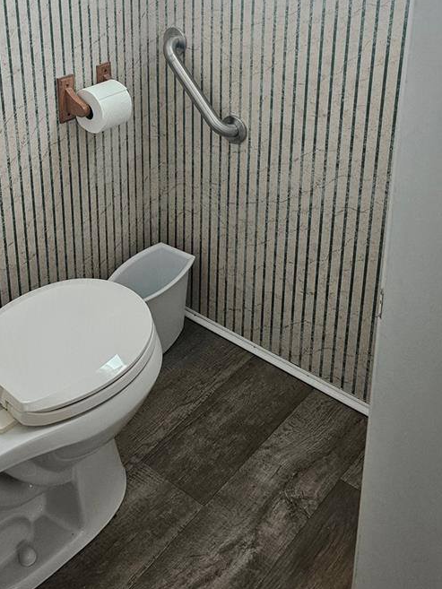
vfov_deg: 42.1
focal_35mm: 42
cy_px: 89
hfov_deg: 34.1
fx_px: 715
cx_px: 159
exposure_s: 1/120
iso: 250
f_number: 1.7
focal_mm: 6.3
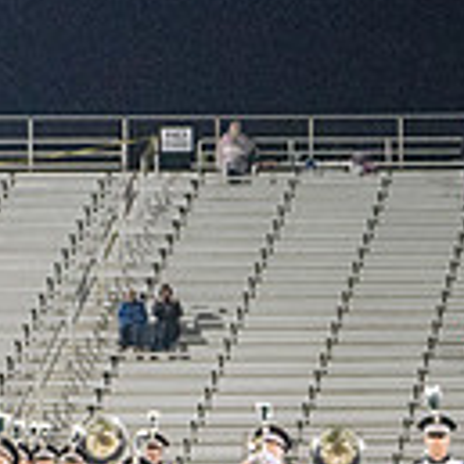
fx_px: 4049
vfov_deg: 6.5
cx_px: 888
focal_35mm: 267
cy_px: 495
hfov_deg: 6.4
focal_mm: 70
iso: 5000
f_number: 5.6
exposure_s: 1/200
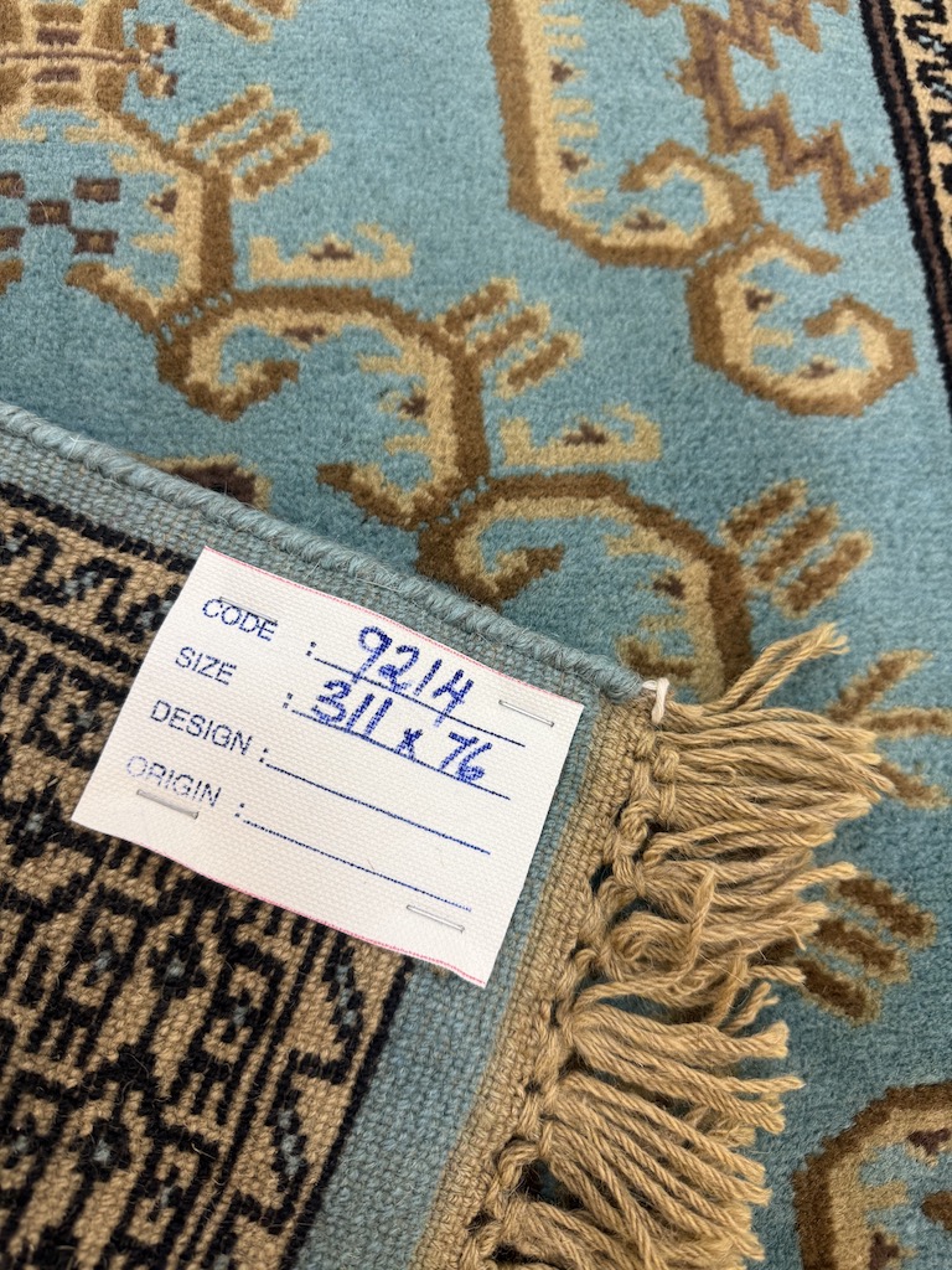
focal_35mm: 24
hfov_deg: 56.8
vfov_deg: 71.6
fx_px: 880
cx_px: 476
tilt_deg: -74.2
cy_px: 635
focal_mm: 6.76
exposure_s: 1/50
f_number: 1.78
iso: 125
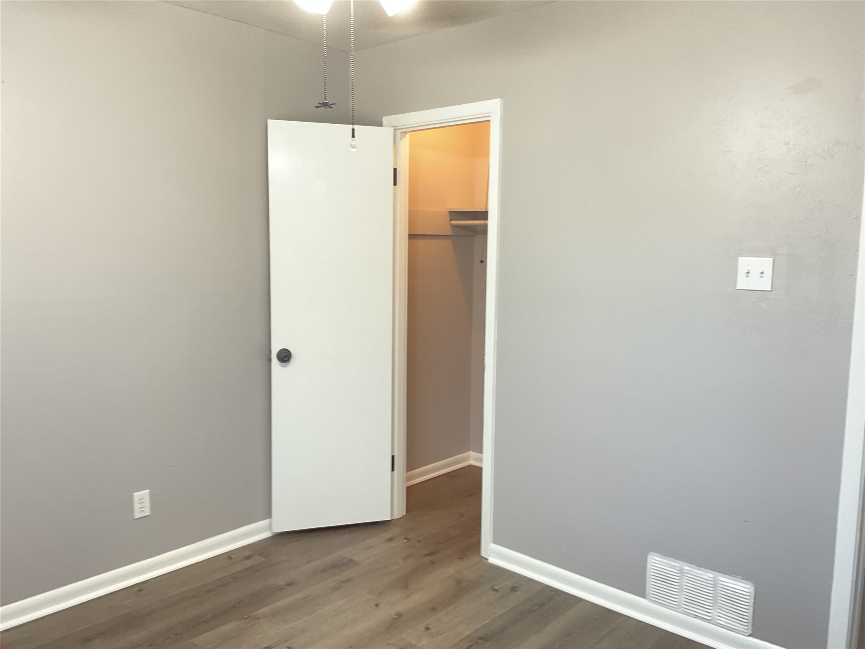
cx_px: 432
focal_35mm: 29
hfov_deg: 61.7
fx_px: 725
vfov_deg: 48.2
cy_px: 324
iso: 400
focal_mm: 3
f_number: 1.8
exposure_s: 1/30
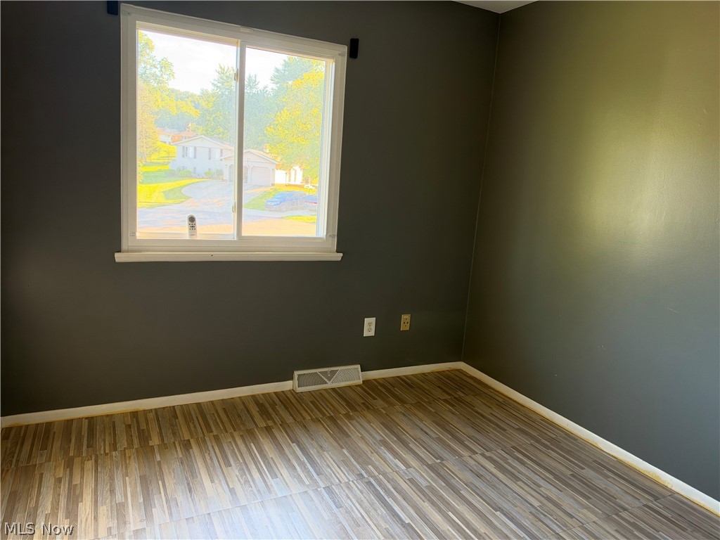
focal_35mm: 24
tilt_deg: -9.9
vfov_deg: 56.8
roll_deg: -4.1
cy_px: 270
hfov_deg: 71.6
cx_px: 360
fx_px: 499
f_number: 1.8
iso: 400
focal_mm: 6.93
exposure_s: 1/79
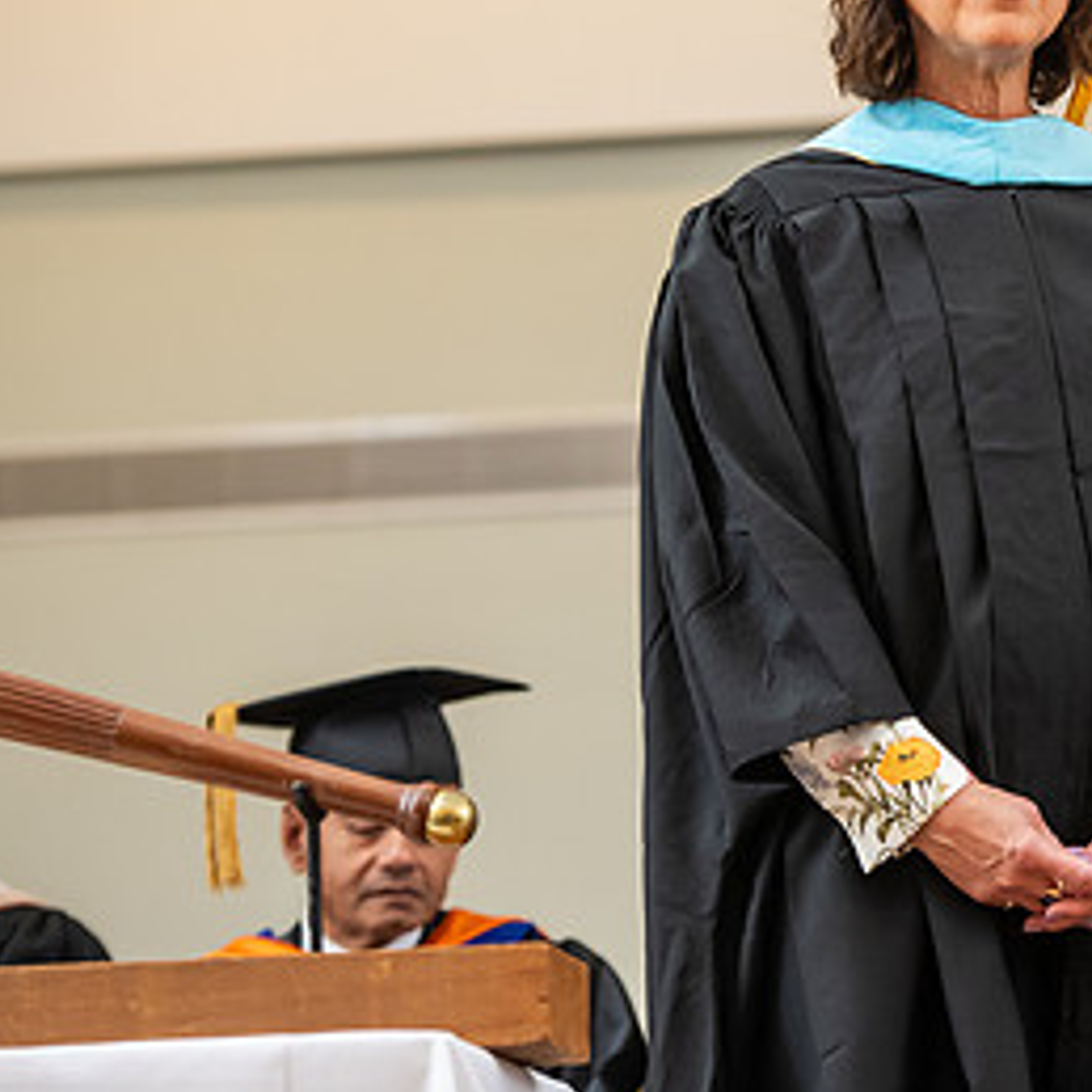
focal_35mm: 209
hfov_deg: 8.3
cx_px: 999
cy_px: 310
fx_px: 7459
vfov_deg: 8.4
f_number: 3.2
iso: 1250
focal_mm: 110
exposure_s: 1/200
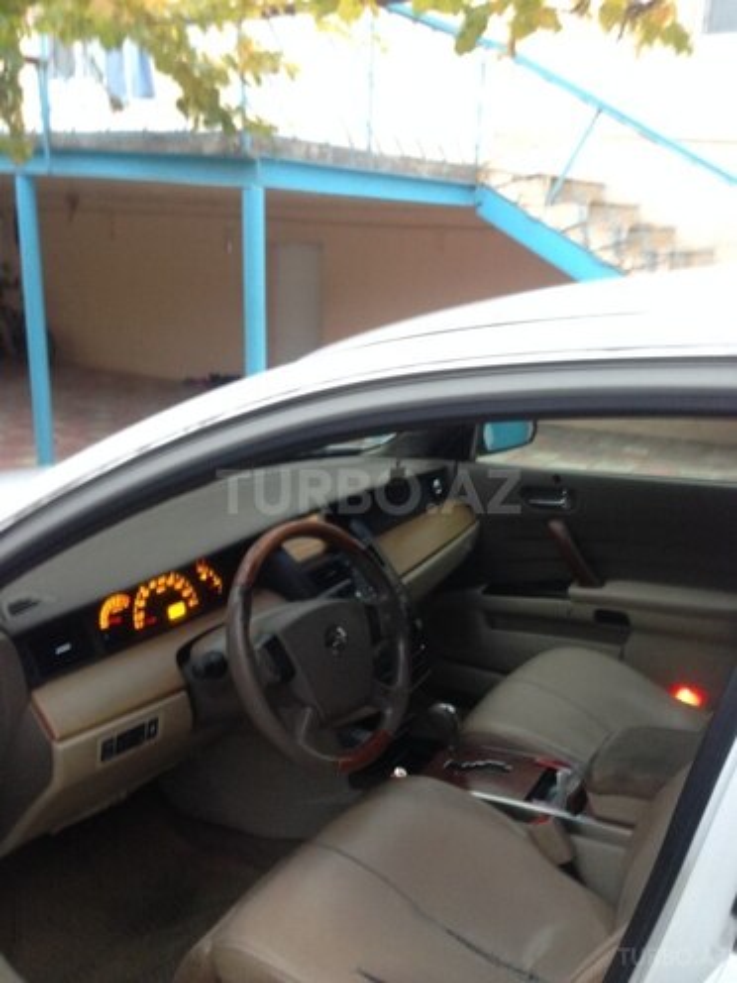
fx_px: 937
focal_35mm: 33
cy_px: 492
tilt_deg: -12.8
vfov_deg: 55.4
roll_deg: -3.6
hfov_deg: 42.9
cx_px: 368
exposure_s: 1/20
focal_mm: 4.12
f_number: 2.4
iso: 125
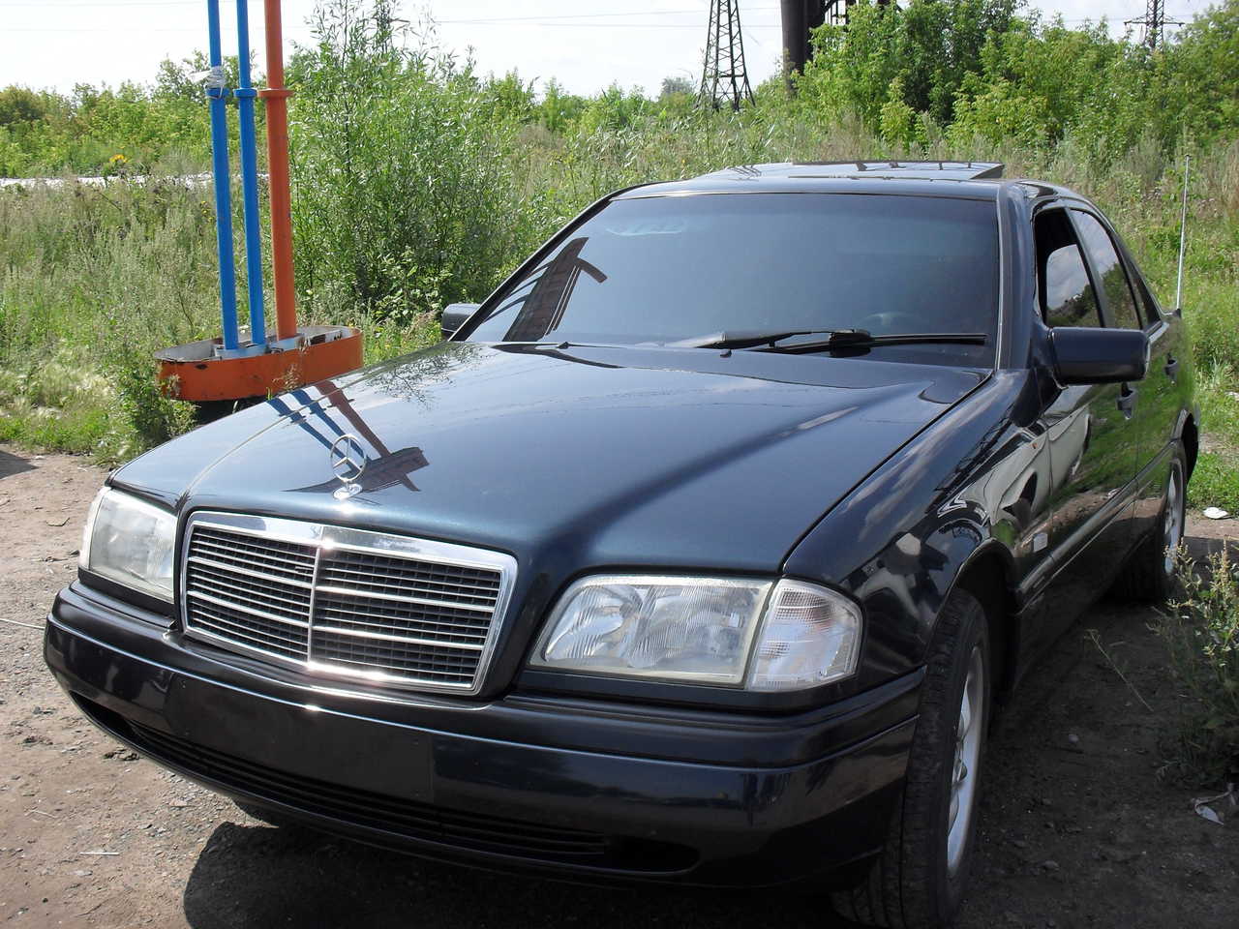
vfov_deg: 37.7
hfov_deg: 49.0
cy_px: 464
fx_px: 1360
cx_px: 620
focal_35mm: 38
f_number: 8.3
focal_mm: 6.3
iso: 80
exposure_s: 1/125
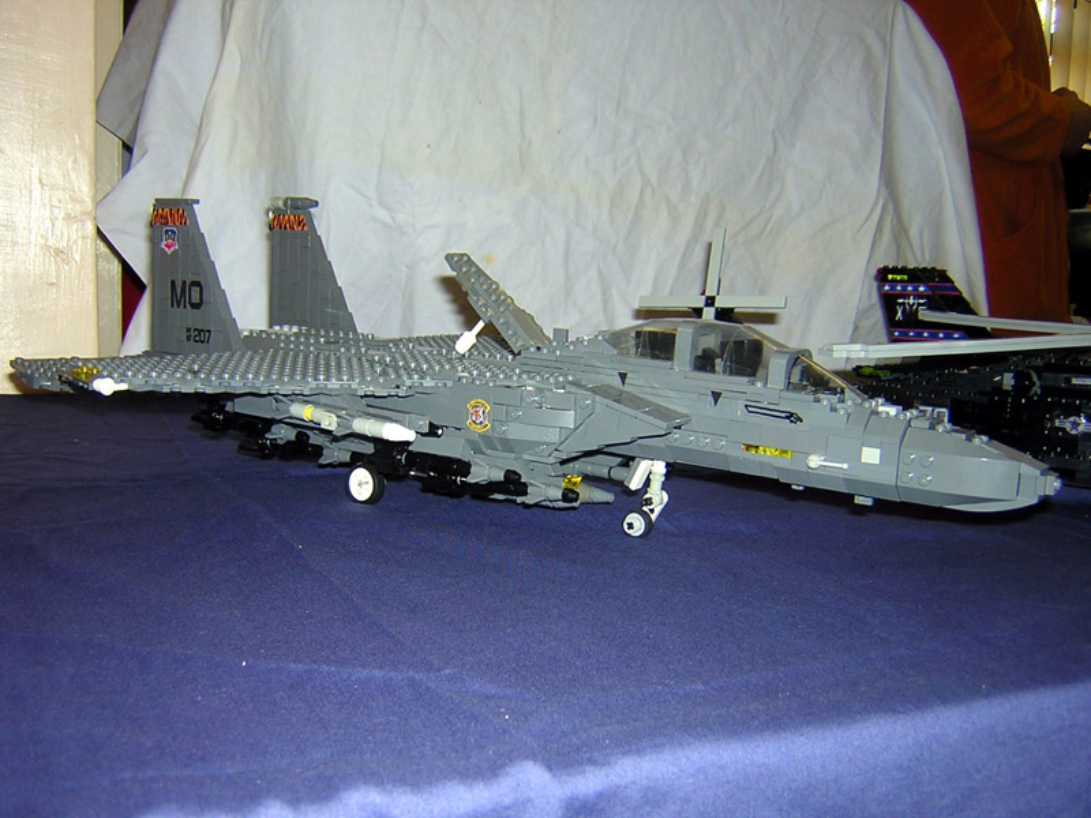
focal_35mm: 36
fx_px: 1135
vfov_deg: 39.7
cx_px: 546
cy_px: 409
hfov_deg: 51.4
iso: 100
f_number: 2.6
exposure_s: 1/60.1
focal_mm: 4.7
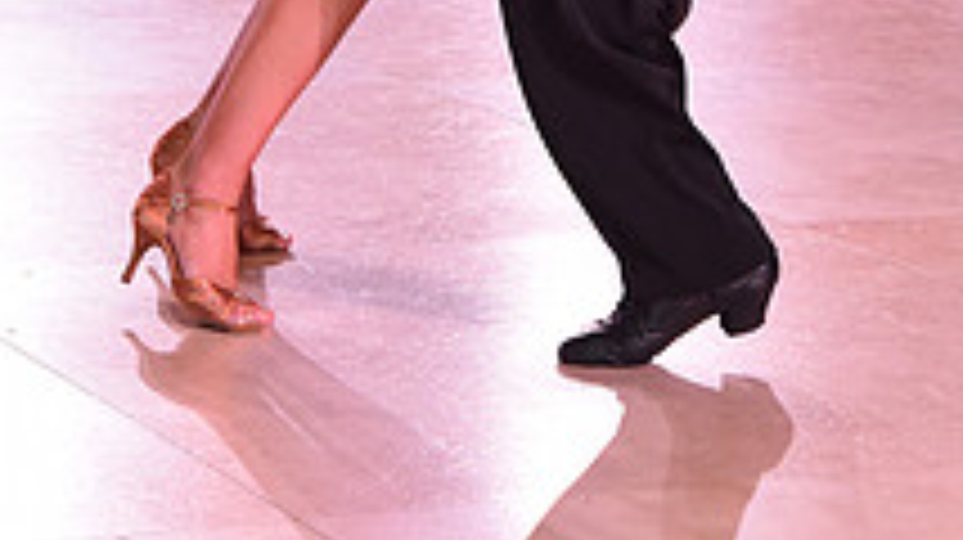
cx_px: 466
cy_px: -567
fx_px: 4720
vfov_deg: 6.3
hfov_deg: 11.6
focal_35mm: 185
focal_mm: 65
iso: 2500
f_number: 6.3
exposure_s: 1/320
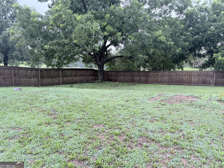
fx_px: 162
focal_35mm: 25
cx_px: 115
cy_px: 83
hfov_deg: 69.4
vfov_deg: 54.9
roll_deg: -0.9
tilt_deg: -7.5
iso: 160
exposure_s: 1/121
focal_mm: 6.76
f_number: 1.78
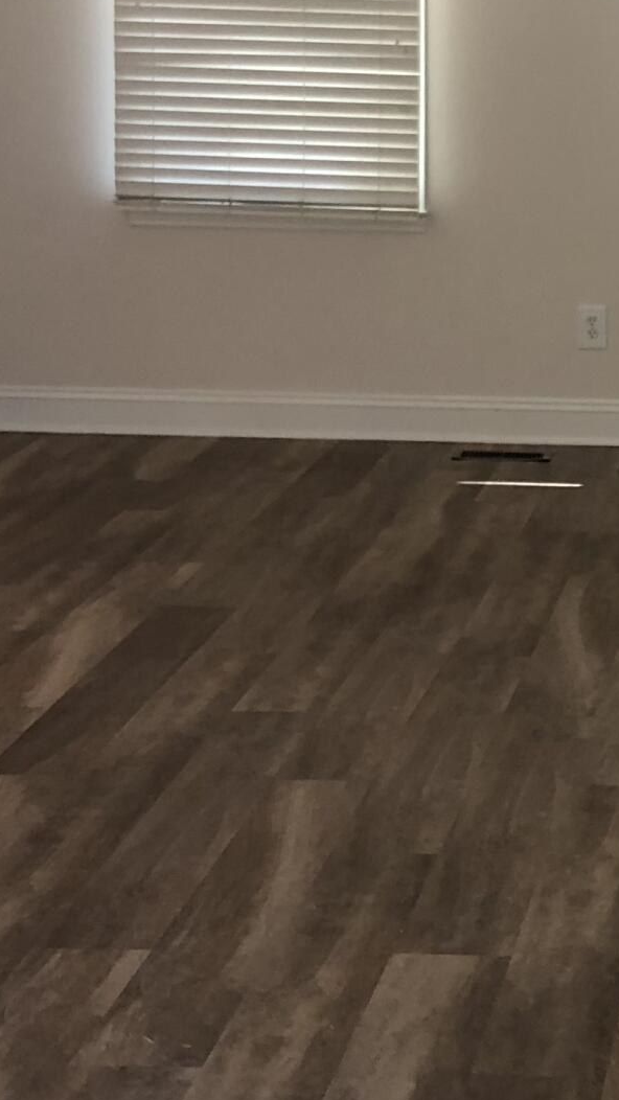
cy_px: 325
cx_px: 778
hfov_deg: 13.5
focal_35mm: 87
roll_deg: -1.8
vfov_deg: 24.3
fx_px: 2538
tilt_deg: -6.1
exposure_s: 1/24
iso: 40
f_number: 1.8
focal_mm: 4
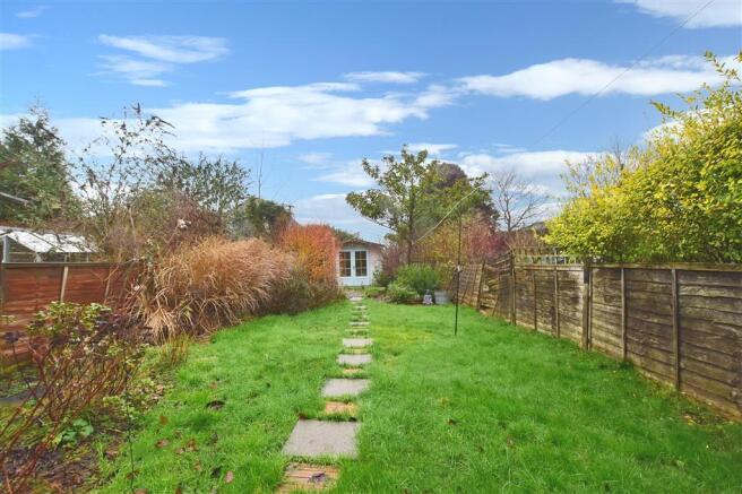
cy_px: 247
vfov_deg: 77.3
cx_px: 371
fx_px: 309
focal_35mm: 15
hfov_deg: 100.4
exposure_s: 1/80
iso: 500
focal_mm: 10
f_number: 10
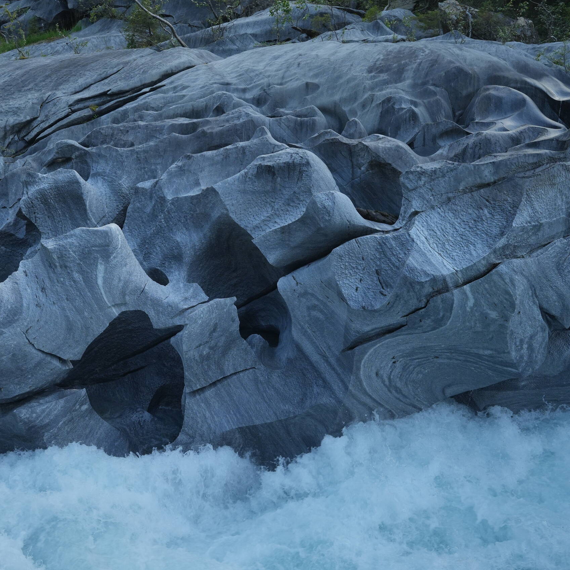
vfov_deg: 46.0
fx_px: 671
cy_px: 284
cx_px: 204
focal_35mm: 36
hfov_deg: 45.5
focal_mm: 28
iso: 1000
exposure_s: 1/250
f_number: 7.1
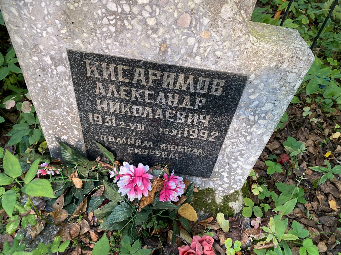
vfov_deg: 53.1
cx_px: 170
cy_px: 128
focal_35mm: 26
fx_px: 256
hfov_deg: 67.3
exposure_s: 1/121
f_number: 1.8
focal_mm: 4.25
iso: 125
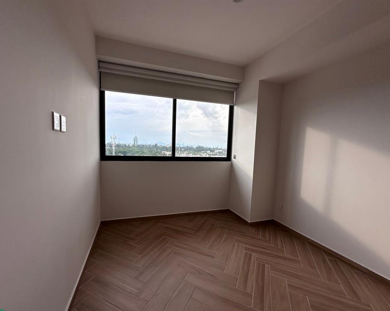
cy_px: 160
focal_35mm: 15
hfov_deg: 96.7
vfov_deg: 84.0
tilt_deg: -3.3
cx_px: 186
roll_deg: -1.9
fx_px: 173
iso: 40
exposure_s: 1/158
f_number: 2.2
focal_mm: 2.22
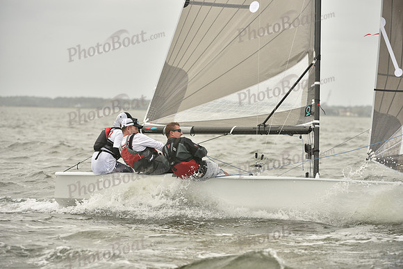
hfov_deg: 9.4
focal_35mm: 220
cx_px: 202
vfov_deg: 6.2
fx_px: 2463
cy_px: 134
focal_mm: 220
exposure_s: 1/1250
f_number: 5.6
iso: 320
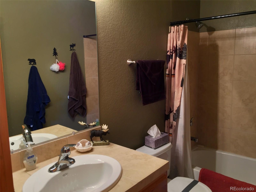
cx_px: 128
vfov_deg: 48.2
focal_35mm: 29
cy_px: 96
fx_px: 214
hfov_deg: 61.7
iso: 32
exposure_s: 1/40
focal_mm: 4.15
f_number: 2.2
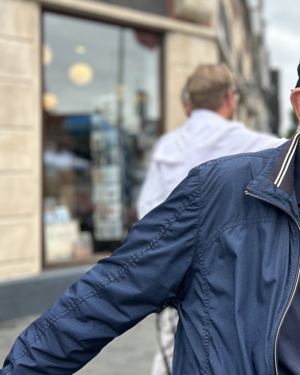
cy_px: 155
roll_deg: +0.6
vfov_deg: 38.7
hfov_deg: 29.1
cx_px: 311
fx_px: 533
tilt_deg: +2.1
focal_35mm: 48
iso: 50
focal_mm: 5.7
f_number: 1.5
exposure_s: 1/1531
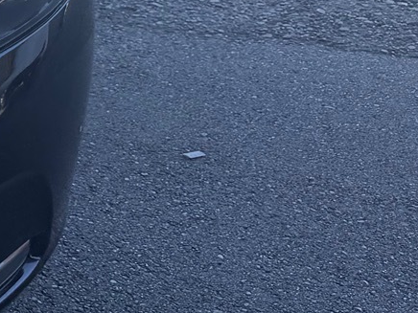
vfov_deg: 12.9
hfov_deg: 14.7
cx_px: -413
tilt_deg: -13.1
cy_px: -98
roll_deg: +0.2
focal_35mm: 111
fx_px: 1340
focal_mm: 6.76
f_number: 1.78
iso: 100
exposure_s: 1/1361
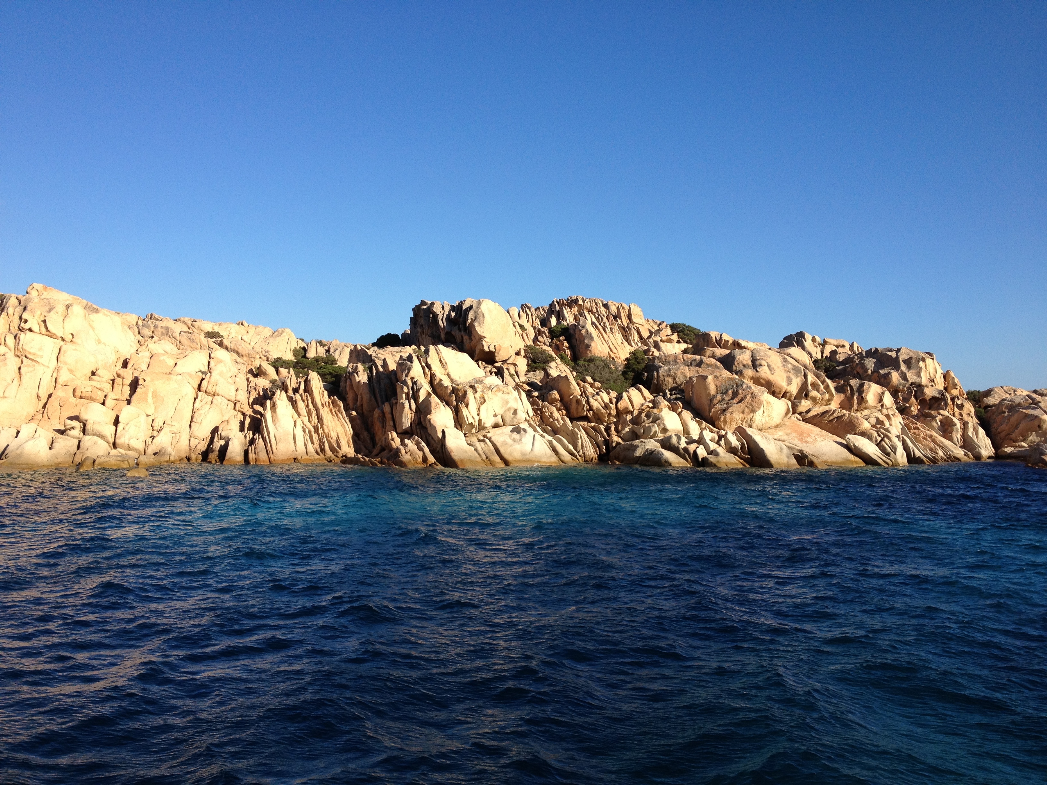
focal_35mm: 35
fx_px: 1059
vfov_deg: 40.7
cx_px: 524
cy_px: 392
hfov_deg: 52.6
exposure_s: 1/1623
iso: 64
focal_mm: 4.28
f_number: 2.4
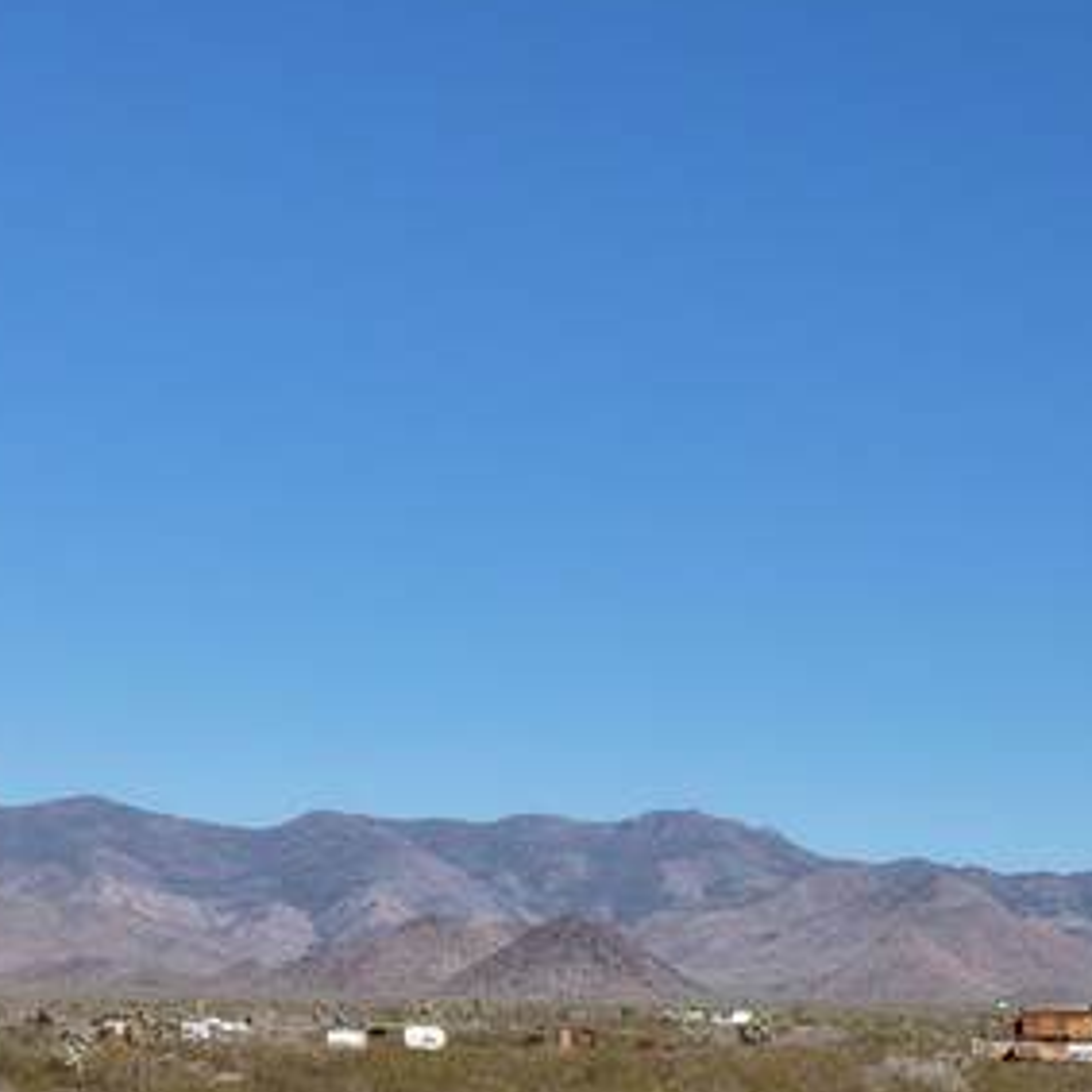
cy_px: 1493
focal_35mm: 96
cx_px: 2041
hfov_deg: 15.3
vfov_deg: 16.9
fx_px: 3426
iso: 130
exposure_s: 1/5000
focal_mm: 8.67
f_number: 1.8
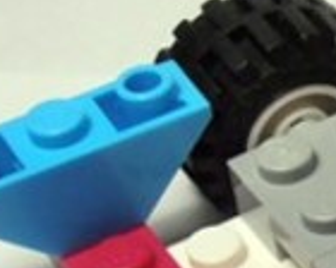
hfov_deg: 7.7
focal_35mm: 232
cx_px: 852
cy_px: 351
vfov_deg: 6.6
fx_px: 2307
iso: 80
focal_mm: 6.61
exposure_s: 1/60
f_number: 3.9
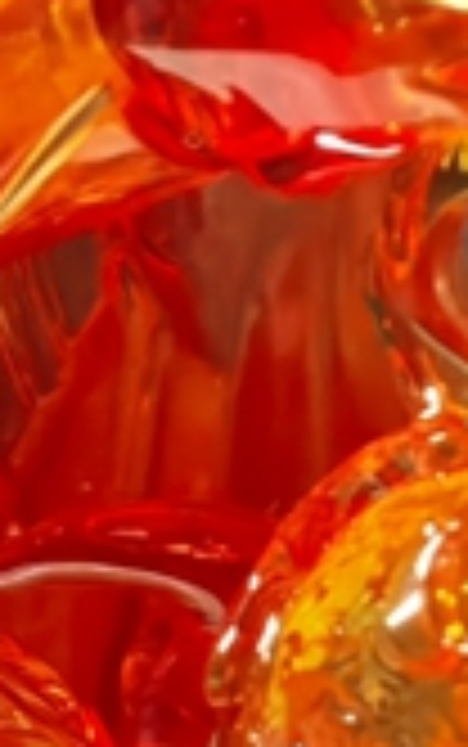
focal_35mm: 422
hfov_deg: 3.1
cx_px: 328
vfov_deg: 4.9
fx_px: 8597
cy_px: -472
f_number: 1.67
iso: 50
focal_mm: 6.62
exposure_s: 1/124
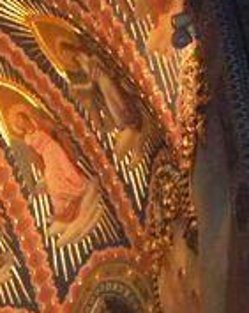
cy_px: 401
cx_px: -138
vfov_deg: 13.6
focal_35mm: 137
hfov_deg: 10.8
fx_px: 1265
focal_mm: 5.6
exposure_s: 1/30
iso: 800
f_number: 3.6
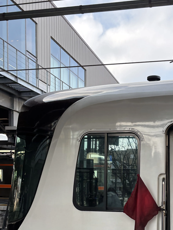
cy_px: 182
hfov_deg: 29.9
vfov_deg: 38.3
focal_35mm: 48
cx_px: 126
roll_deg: -0.9
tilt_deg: -0.6
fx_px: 320
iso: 50
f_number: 1.6
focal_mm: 5.96
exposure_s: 1/510
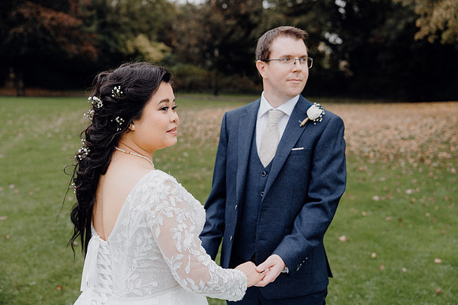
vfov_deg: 29.9
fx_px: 573
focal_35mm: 45
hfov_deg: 43.6
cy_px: 152
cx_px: 229
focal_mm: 45
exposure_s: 1/160
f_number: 3.5
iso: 800
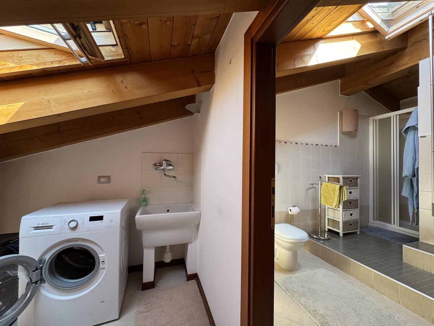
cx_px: 217
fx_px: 176
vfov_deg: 85.7
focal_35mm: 14
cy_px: 163
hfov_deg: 102.1
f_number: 2.2
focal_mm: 2.22
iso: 125
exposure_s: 1/99
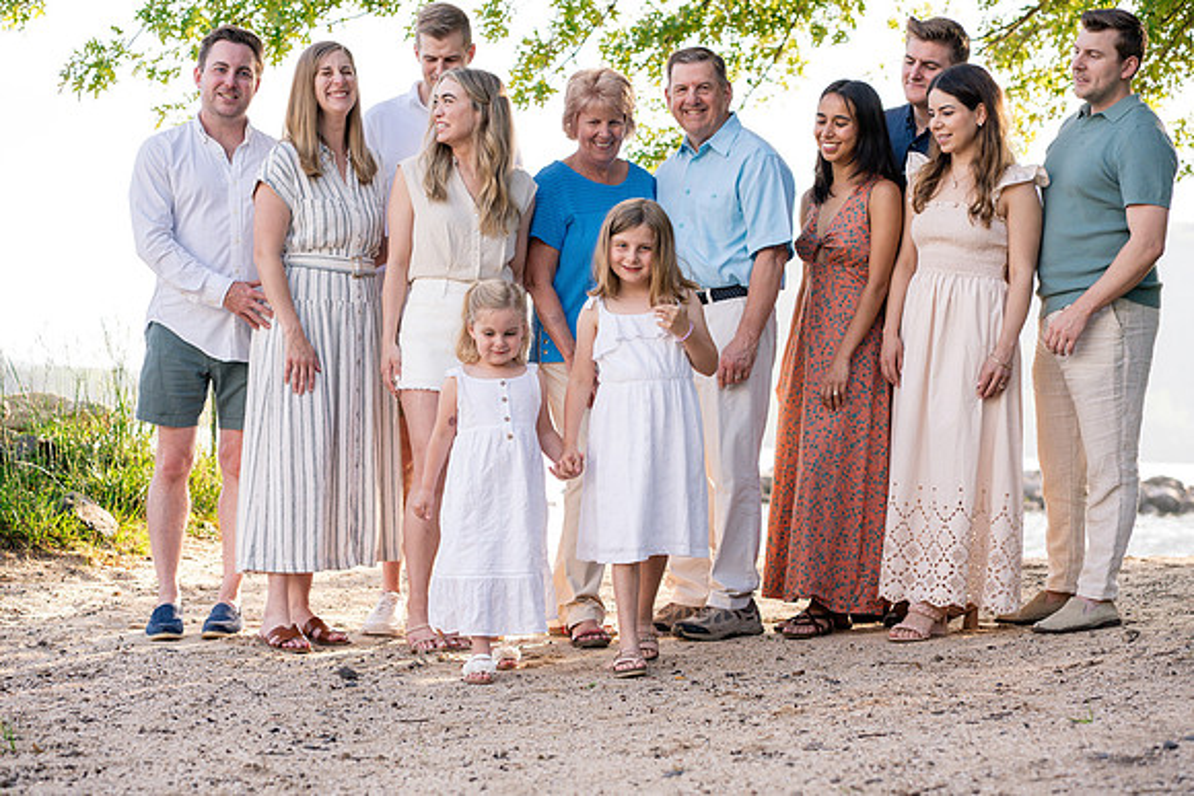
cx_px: 597
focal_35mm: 87
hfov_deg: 23.4
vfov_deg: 15.8
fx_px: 2878
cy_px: 398
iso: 800
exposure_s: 1/800
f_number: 4.5
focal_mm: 85
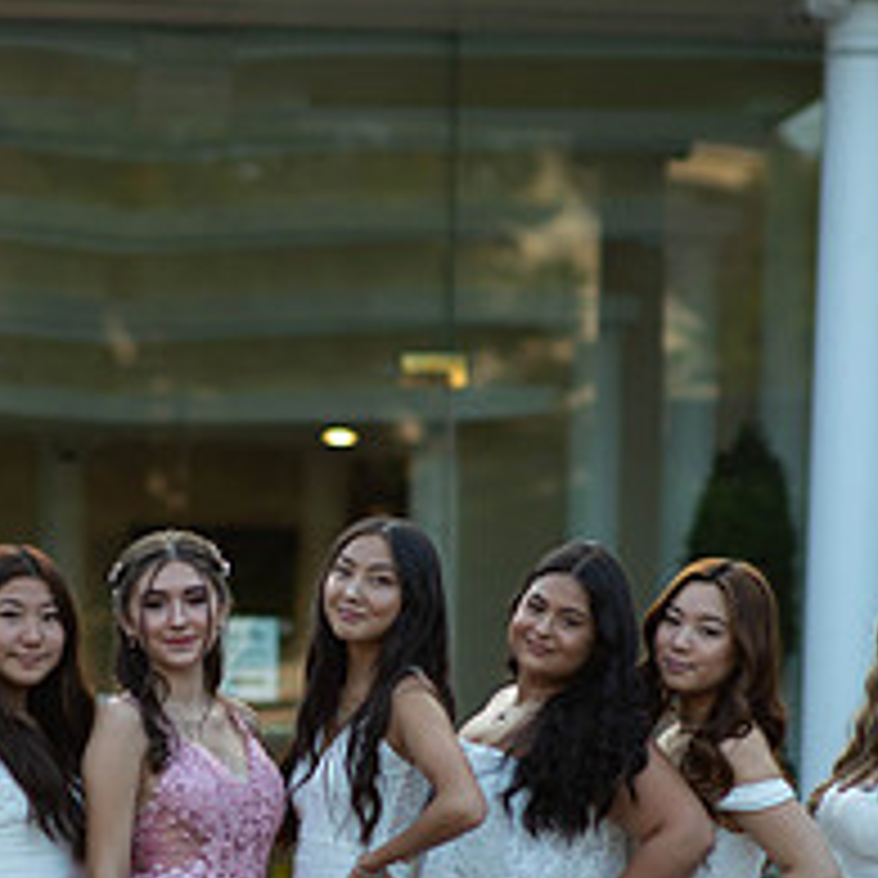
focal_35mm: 215
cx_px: 212
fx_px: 6170
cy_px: 779
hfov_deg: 8.1
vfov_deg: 8.1
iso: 250
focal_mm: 85
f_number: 2
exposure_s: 1/1000
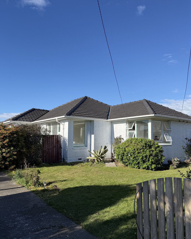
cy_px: 127
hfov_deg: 54.9
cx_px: 99
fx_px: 184
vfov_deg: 66.0
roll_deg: +0.1
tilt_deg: +5.6
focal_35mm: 26
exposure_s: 1/3425
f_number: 1.78
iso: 80
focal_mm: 6.76
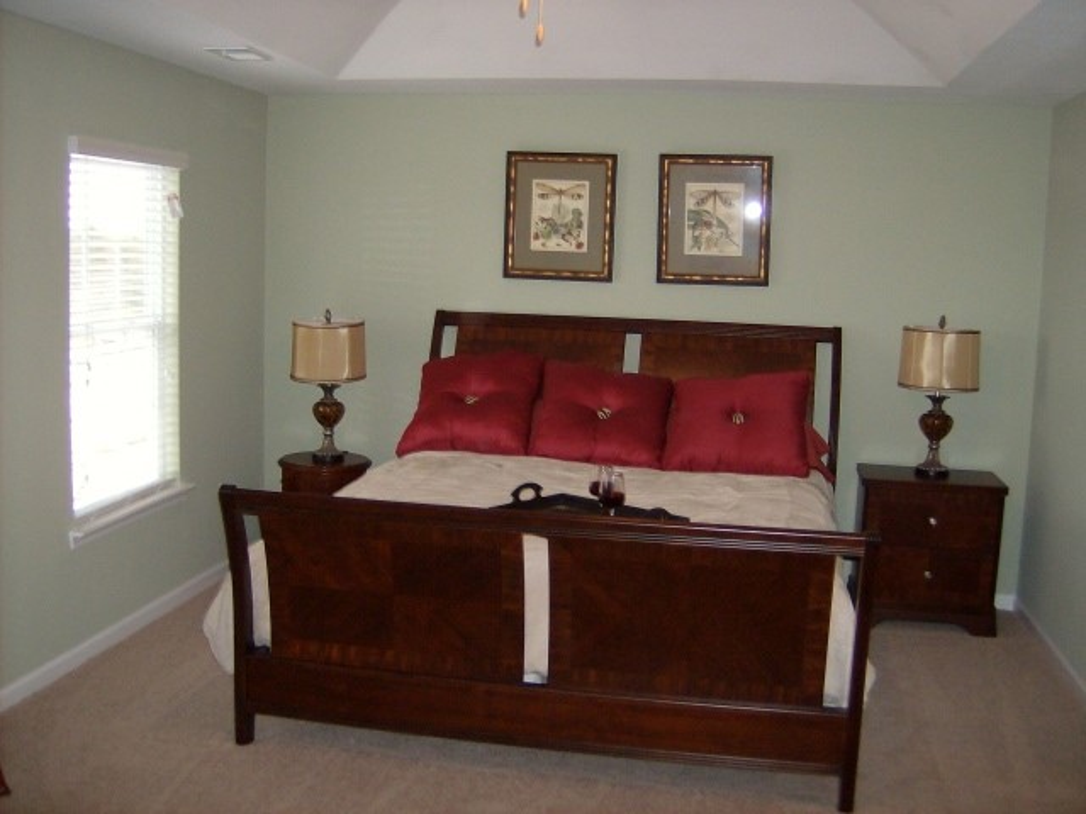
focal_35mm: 36
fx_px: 1129
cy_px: 407
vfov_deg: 39.7
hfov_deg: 51.4
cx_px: 543
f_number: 2.8
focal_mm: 6
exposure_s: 1/60
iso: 200
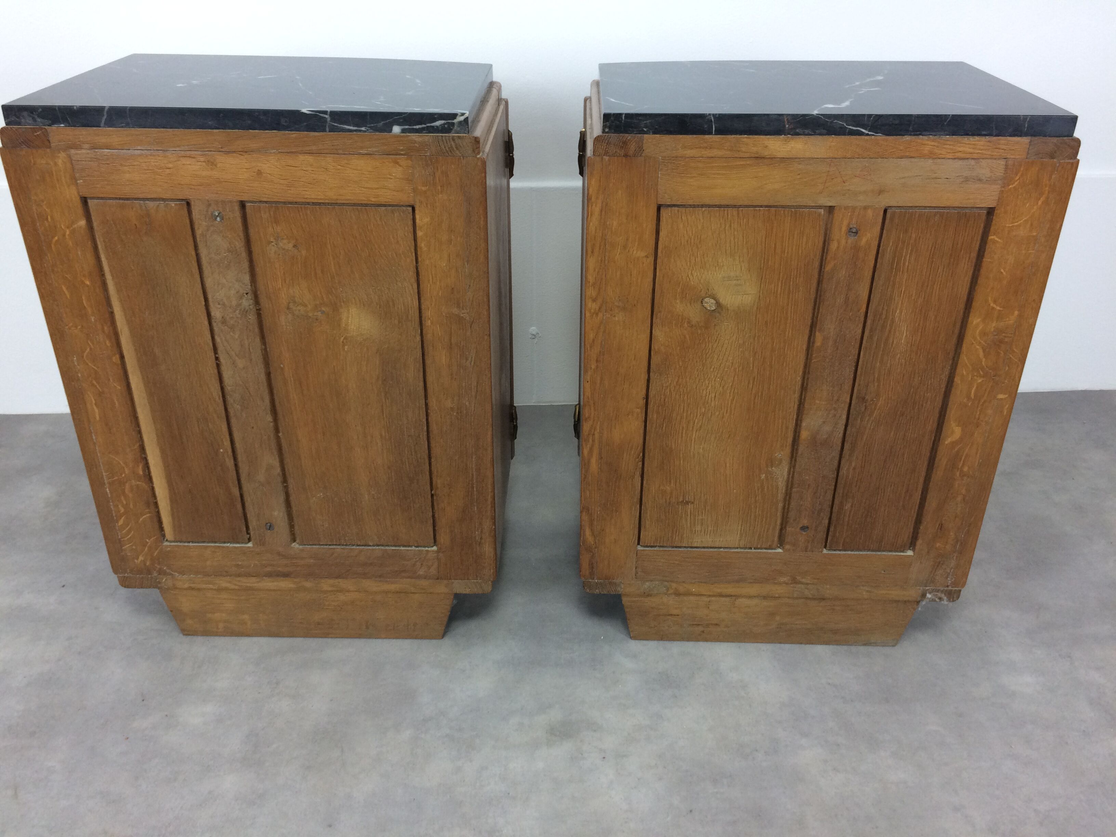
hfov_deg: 61.7
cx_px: 558
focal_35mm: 29
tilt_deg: -27.9
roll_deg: -1.6
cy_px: 418
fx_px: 935
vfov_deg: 48.2
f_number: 2.2
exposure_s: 1/33
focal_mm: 4.15
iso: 100
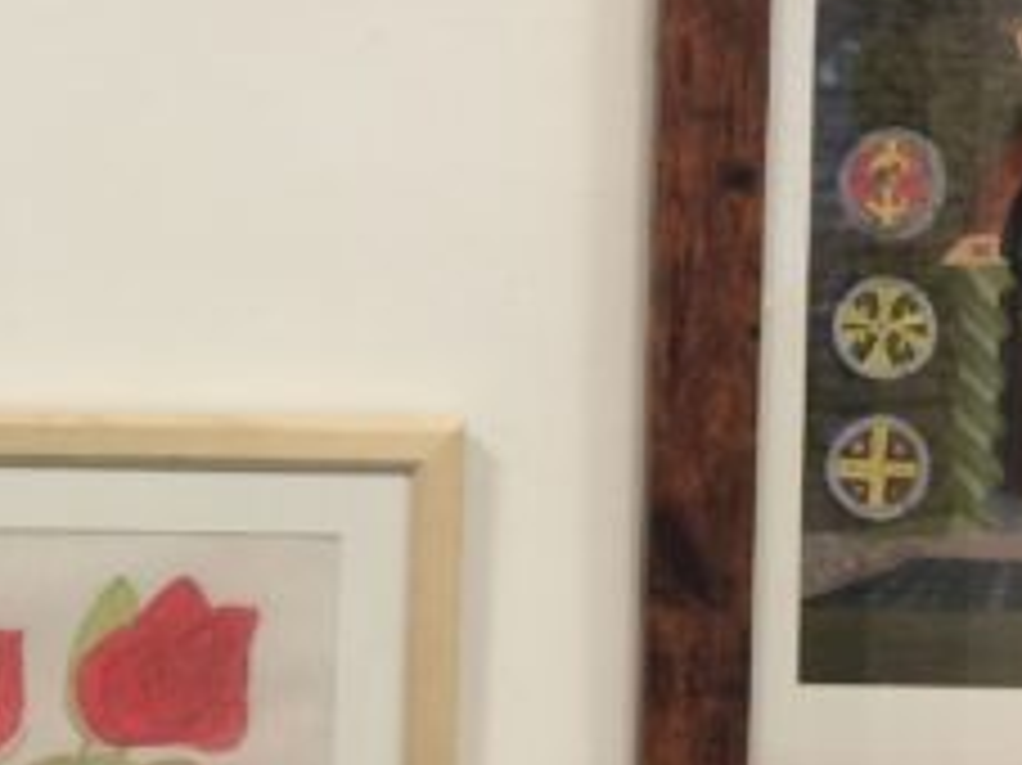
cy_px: 414
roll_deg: -0.4
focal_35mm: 98
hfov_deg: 19.3
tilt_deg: -6.4
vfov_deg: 15.1
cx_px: -77
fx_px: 2892
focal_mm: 4.15
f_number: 2.2
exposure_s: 1/33
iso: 100
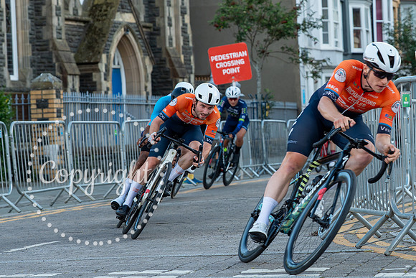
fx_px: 1826
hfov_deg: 13.0
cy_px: 101
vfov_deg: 8.7
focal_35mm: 158
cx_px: 250
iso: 400
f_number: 3.5
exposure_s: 1/800
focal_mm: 70
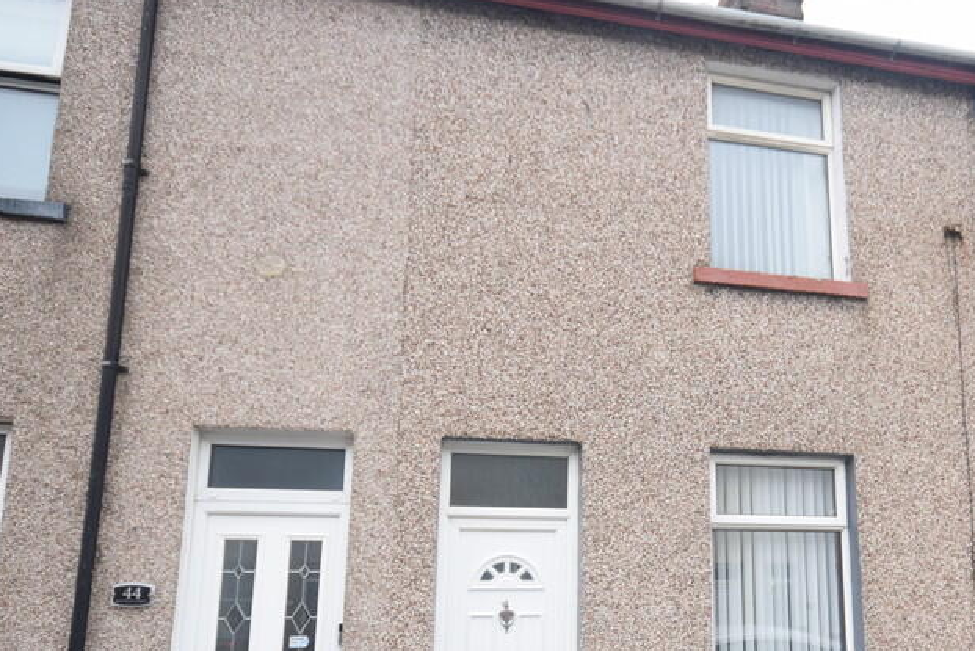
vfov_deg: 44.7
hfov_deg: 63.2
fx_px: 770
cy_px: 465
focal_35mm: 28
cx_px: 643
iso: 400
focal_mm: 11.5
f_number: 7.1
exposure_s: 1/200
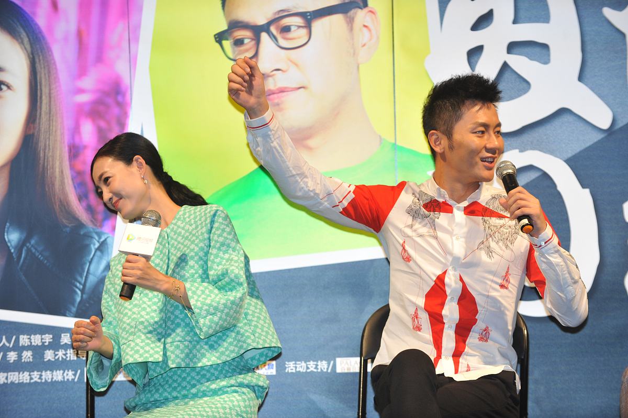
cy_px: 209
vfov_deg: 7.8
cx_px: 314
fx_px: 3050
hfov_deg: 11.8
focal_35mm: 175
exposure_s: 1/250
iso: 1000
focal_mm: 175
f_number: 4
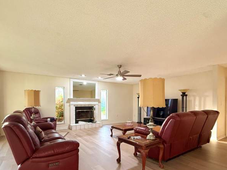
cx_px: 103
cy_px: 105
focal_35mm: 19
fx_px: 125
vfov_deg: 67.7
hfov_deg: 84.4
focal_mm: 2.22
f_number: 2.2
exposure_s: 1/122
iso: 320
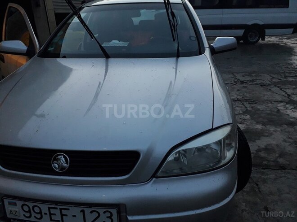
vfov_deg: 51.4
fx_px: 232
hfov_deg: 65.3
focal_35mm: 27
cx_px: 148
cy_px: 111
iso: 200
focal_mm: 3.6
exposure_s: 1/25
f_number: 1.9
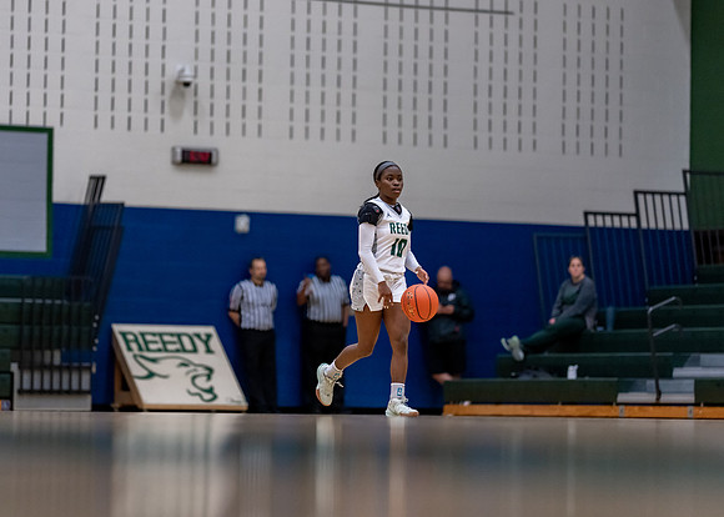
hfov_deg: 11.3
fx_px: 3648
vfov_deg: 8.1
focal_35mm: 177
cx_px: 293
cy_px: 216
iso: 1600
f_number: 1.8
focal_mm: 135
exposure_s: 1/1250
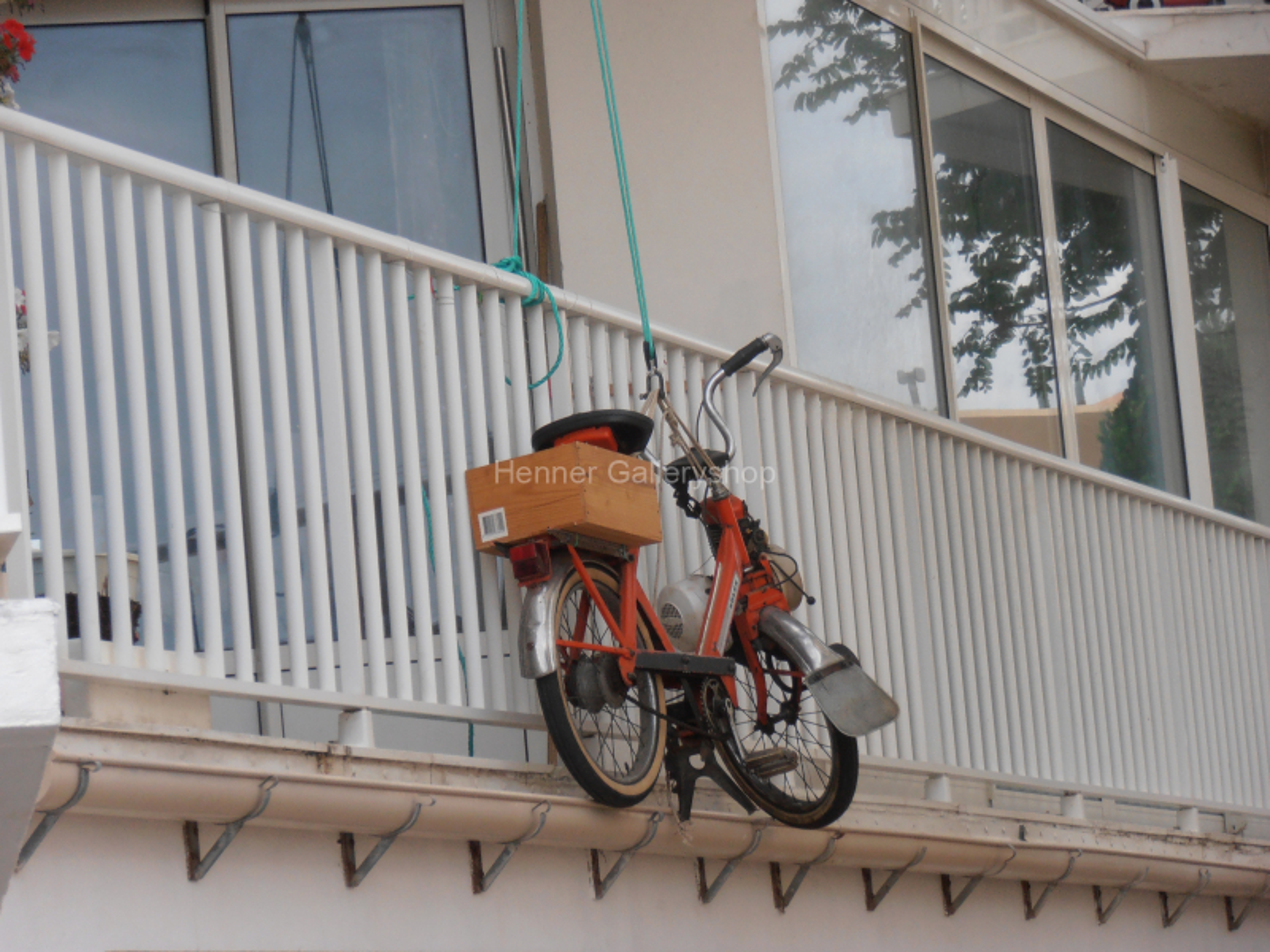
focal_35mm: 166
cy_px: 476
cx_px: 635
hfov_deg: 11.9
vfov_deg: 8.9
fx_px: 6090
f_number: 5.9
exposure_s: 1/80
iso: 125
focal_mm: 29.44
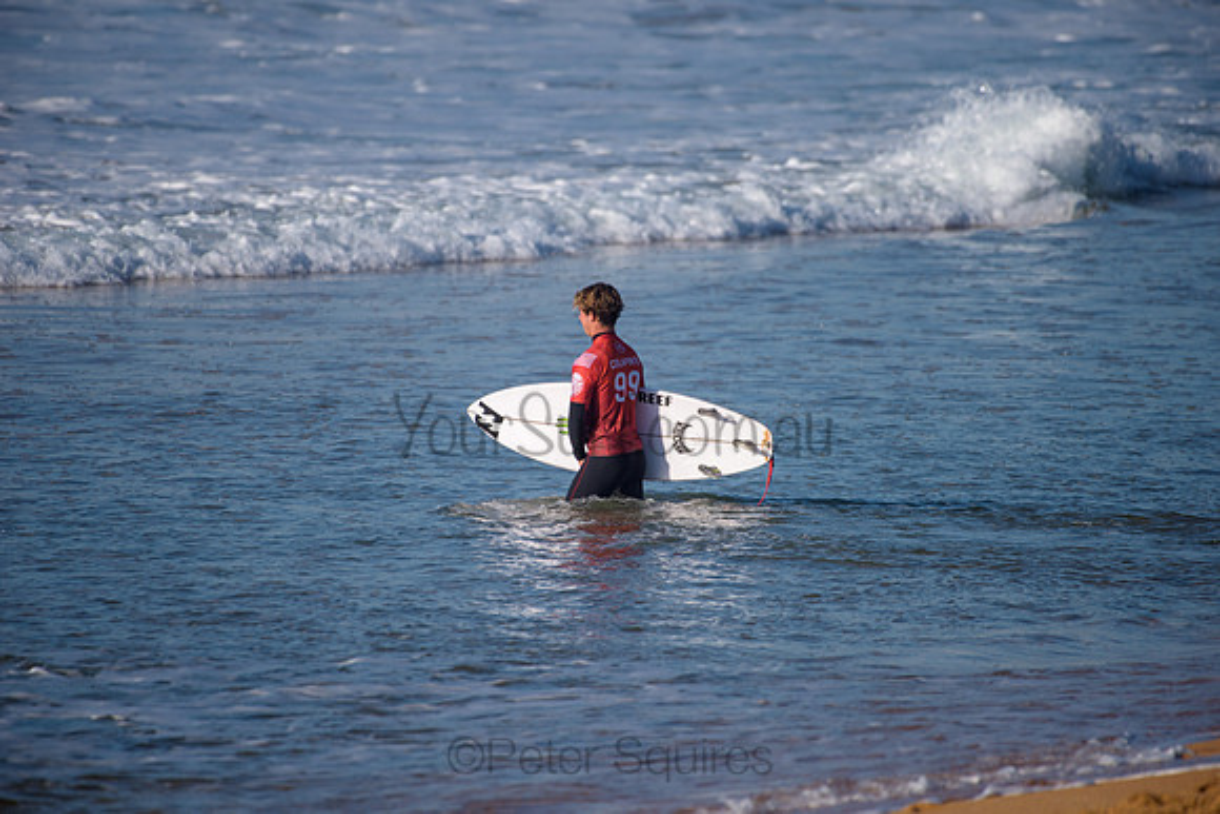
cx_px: 610
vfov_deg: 2.8
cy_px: 407
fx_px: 16948
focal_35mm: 500
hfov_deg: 4.1
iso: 200
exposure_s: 1/2000
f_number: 5.6
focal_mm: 500
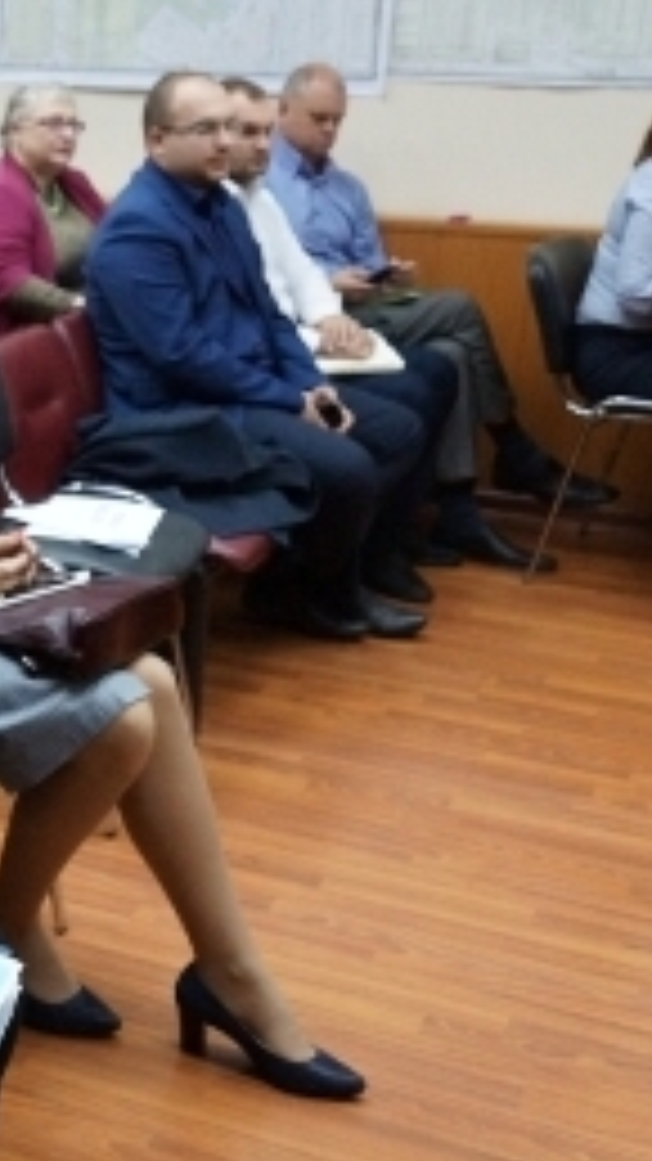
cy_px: 511
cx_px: -297
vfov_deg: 34.9
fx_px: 1845
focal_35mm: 60
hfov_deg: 18.1
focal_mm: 22
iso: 2500
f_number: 5
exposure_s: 1/100
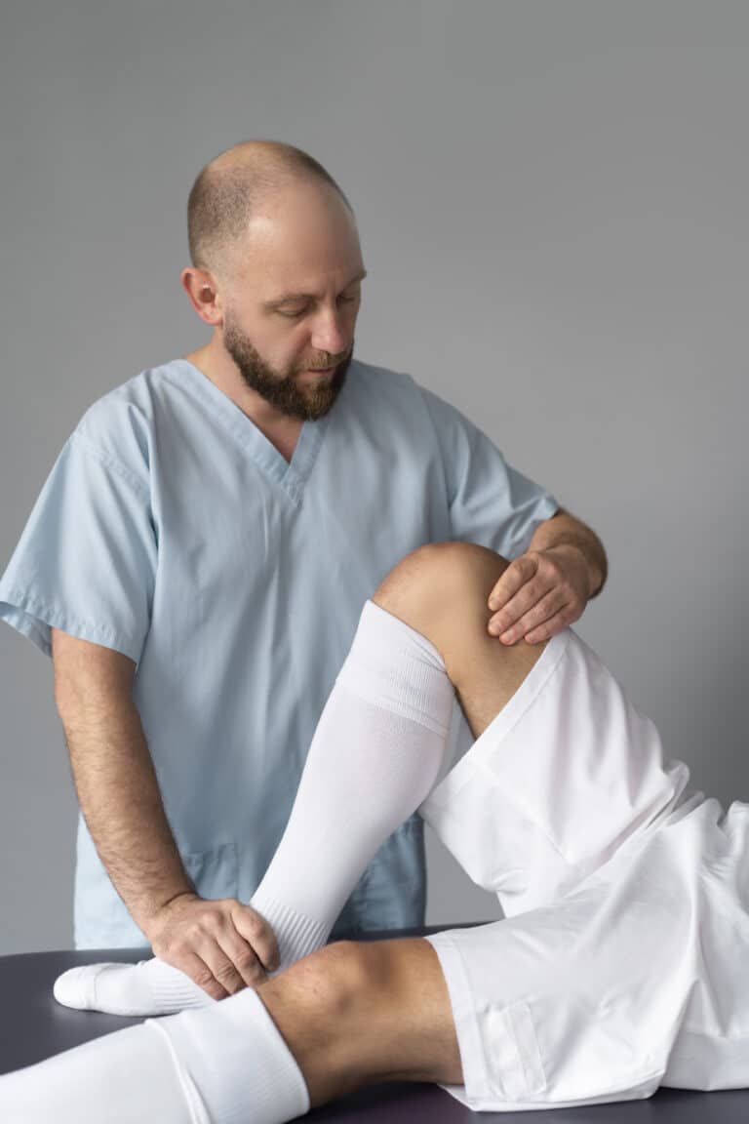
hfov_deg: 24.6
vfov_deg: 36.2
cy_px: 562
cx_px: 374
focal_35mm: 55
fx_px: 1716
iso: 200
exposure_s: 1/160
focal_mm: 55
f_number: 2.5
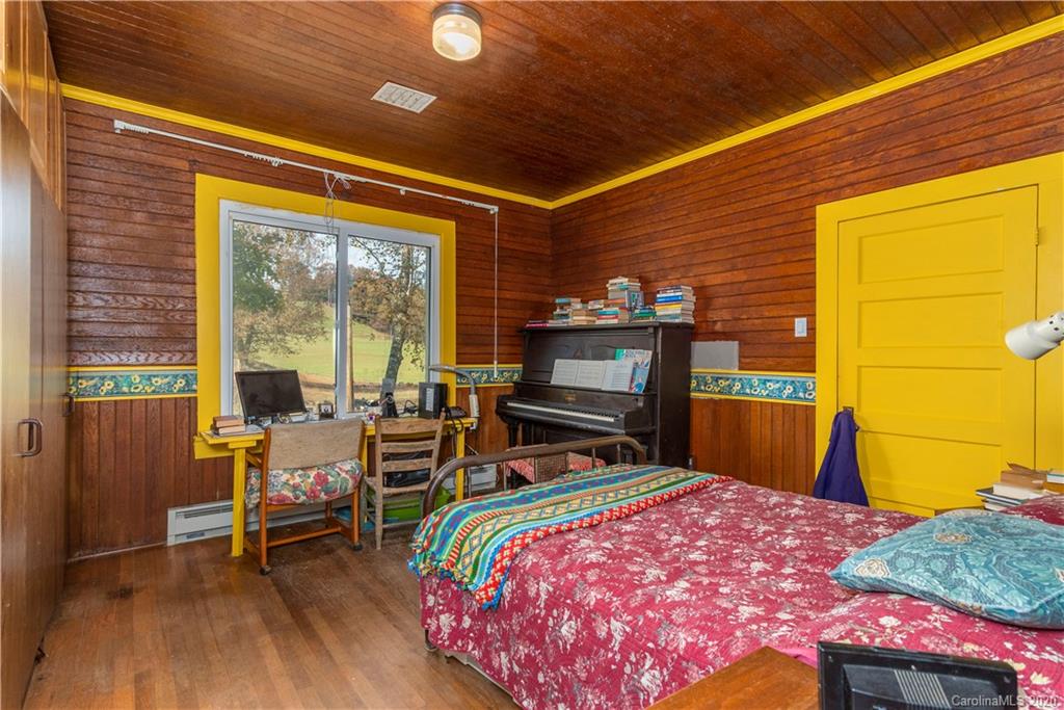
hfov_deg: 93.3
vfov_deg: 70.5
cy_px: 355
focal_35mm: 17
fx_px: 502
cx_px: 532
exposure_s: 1/60
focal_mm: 17
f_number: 8
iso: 400
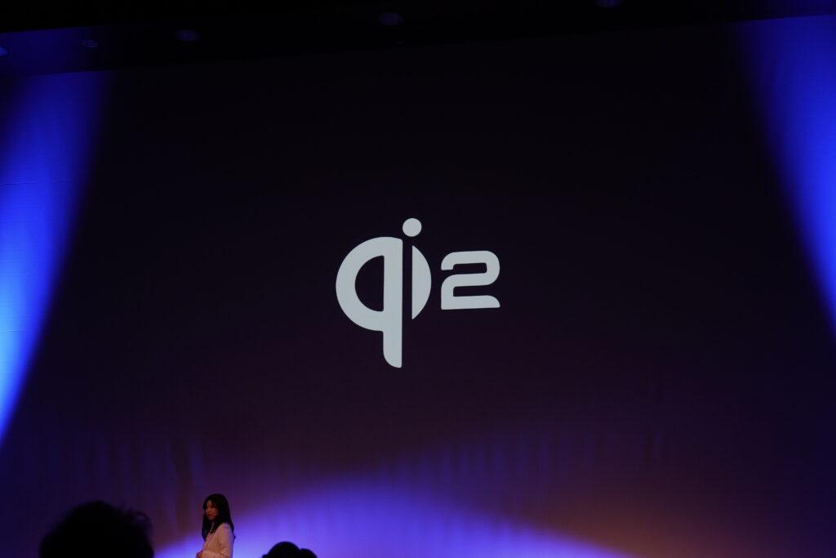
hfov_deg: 39.6
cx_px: 418
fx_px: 1161
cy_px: 279
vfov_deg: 27.0
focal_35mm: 50
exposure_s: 1/200
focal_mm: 50
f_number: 5.3
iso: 2500
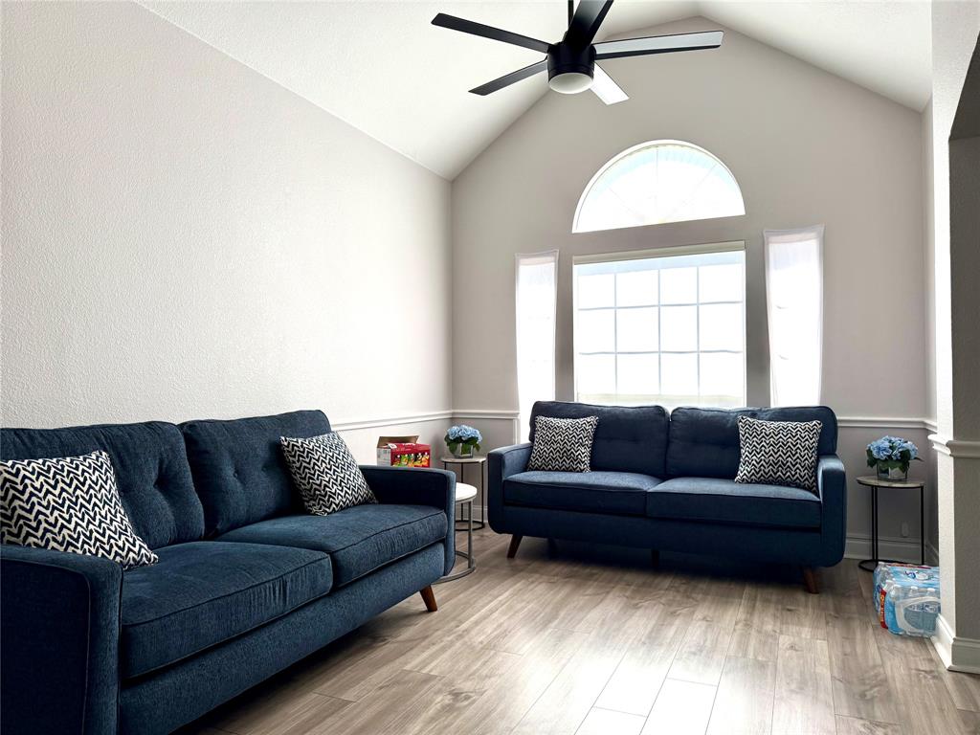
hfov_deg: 71.6
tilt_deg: +1.7
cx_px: 490
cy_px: 368
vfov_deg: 56.8
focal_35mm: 24
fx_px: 679
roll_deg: +0.6
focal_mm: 6.76
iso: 100
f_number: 1.78
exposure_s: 1/598
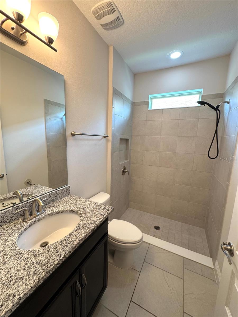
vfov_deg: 102.1
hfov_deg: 85.7
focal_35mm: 14
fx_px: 128
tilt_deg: -8.7
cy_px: 158
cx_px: 119
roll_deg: -1.5
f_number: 2.2
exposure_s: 1/60
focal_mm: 2.22
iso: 200
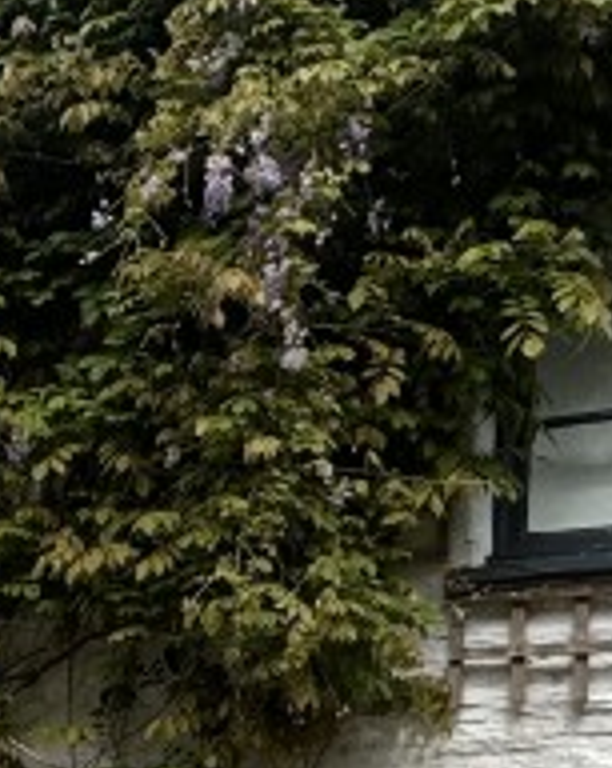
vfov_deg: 23.9
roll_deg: -0.8
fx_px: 1657
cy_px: 904
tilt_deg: -0.6
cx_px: -252
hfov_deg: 18.9
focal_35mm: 73
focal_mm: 2.22
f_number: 2.2
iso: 50
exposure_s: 1/1506
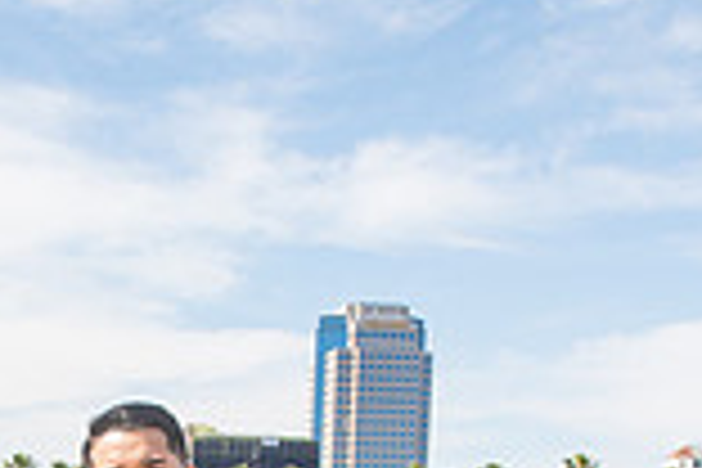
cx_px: -32
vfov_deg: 11.7
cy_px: 839
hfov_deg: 18.3
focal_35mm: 108
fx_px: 2106
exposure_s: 1/200
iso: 200
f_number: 11
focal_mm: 29
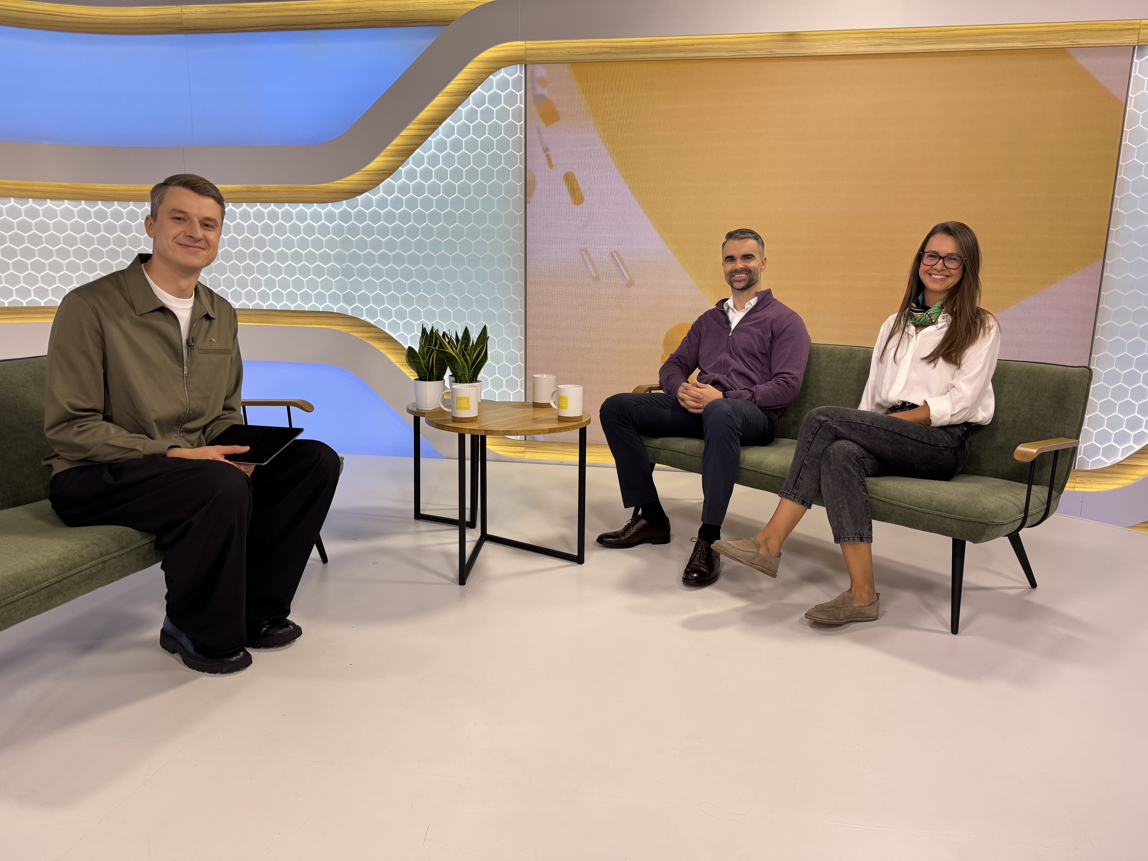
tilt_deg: -11.6
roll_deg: -1.1
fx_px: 796
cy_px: 430
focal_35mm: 24
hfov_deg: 71.6
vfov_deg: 56.8
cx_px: 574
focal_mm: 6.76
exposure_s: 1/118
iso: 125
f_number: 1.78
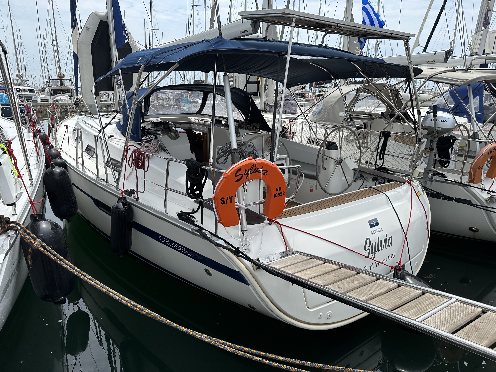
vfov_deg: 56.8
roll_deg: -0.6
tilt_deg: -14.8
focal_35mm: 24
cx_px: 248
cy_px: 186
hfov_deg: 71.6
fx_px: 344
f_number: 1.78
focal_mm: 6.86
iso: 80
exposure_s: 1/4762
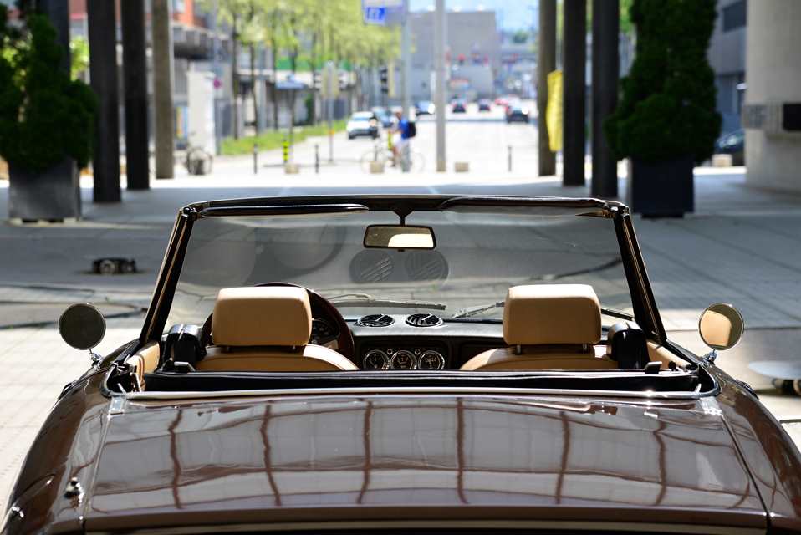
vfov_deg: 11.4
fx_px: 2672
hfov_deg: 17.1
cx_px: 400
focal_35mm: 120
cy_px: 268
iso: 125
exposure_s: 1/125
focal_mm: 120
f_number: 7.1
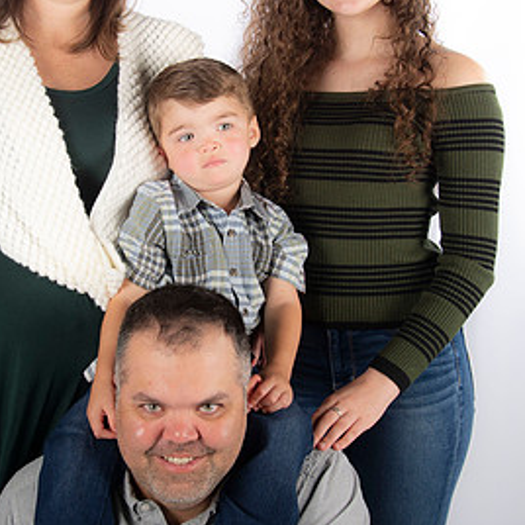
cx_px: 213
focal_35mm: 78
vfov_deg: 22.2
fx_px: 1338
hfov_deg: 22.2
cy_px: 209
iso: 100
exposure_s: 1/200
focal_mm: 38
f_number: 5.6
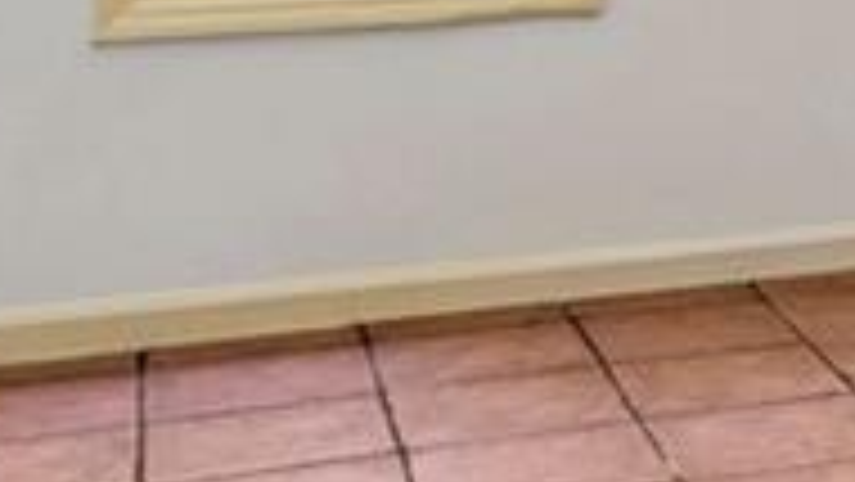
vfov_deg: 11.5
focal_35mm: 99
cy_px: -340
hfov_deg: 18.1
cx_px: 1444
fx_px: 2241
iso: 400
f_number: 8
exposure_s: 1/8
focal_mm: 17.5
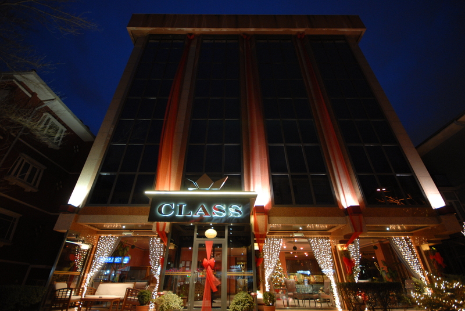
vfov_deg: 77.5
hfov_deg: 100.3
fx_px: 194
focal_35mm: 15
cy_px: 156
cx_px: 232
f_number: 4
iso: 400
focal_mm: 10
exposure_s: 1/3
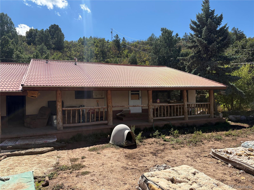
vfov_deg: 53.1
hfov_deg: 67.3
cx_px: 127
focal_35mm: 26
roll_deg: +0.8
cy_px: 95
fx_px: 191
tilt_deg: +1.4
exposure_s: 1/3125
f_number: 1.6
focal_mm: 5.96
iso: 50
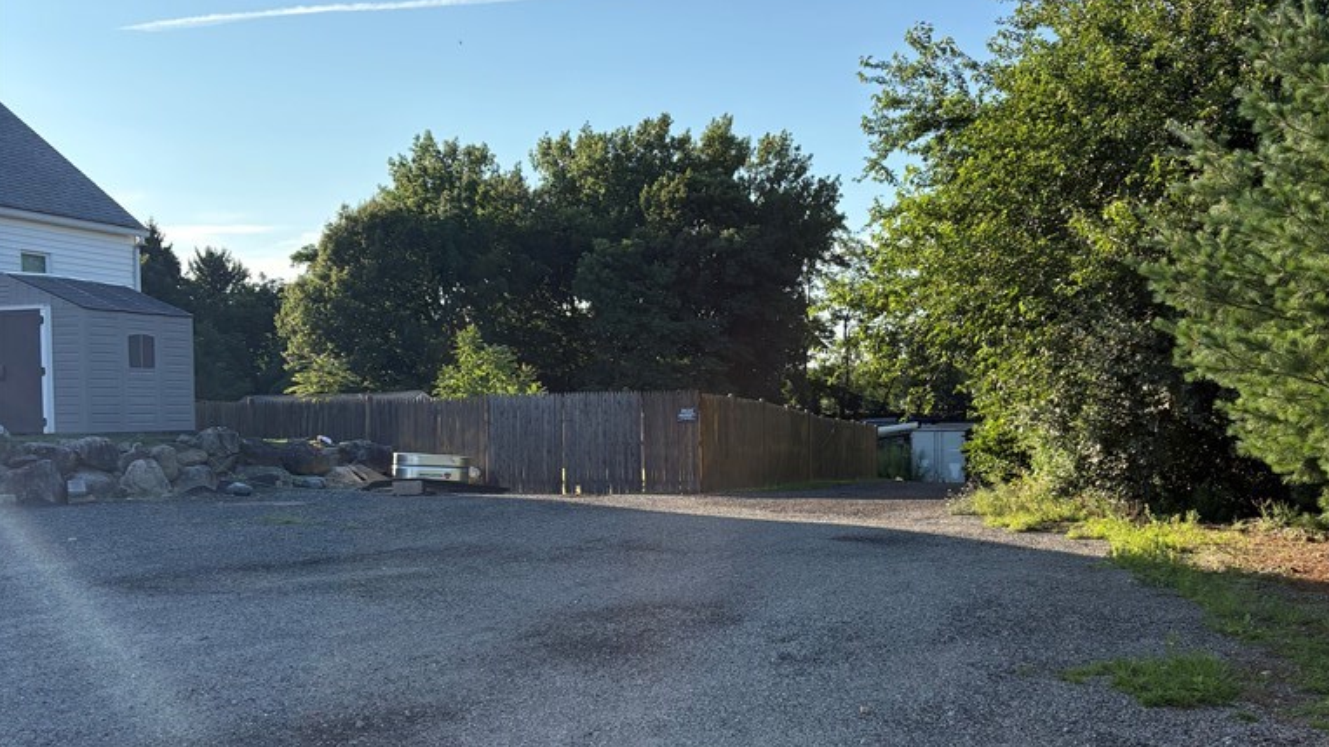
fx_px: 1339
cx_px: 664
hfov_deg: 52.8
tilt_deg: -1.0
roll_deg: +0.7
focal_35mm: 38
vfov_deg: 31.1
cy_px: 460
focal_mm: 5.96
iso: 50
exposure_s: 1/2639
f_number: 1.6
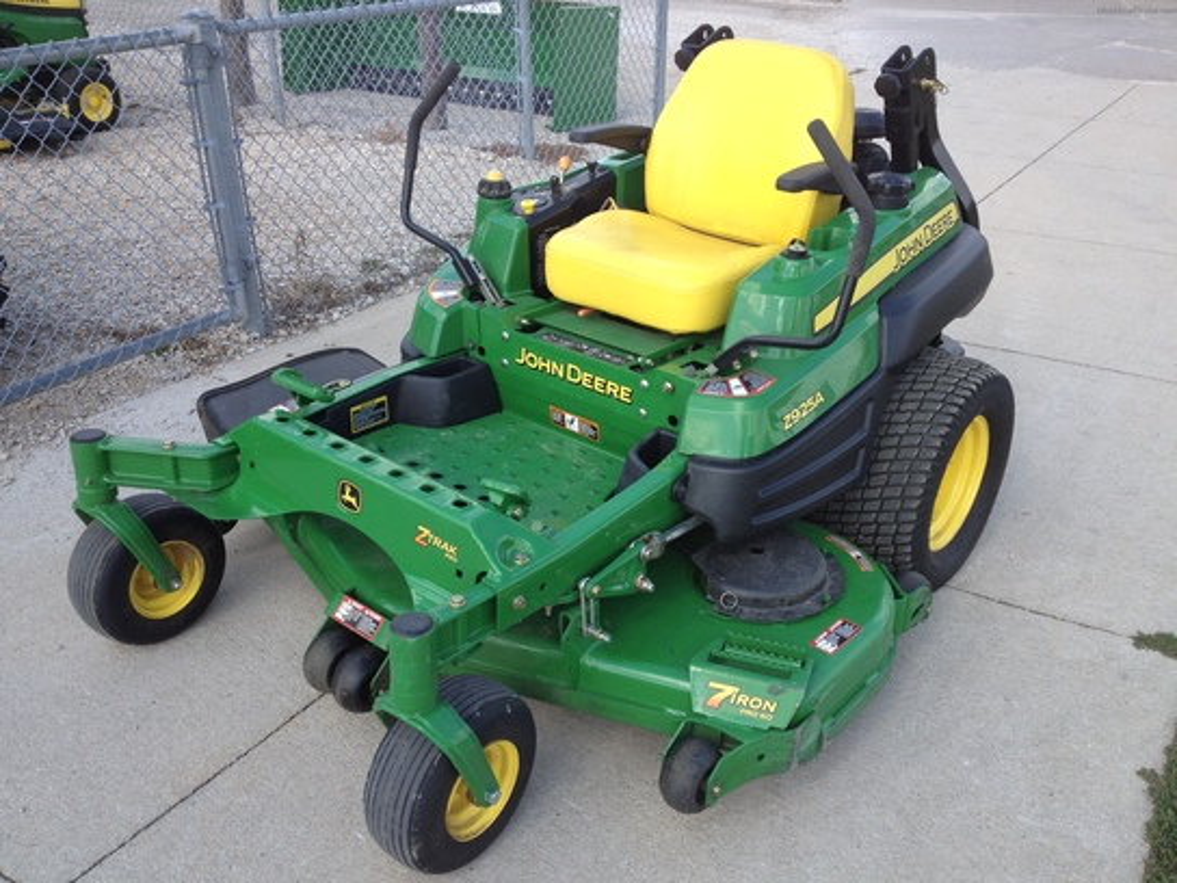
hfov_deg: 52.6
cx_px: 588
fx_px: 1190
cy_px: 442
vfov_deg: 40.7
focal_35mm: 35
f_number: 2.4
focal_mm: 4.28
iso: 50
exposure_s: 1/445
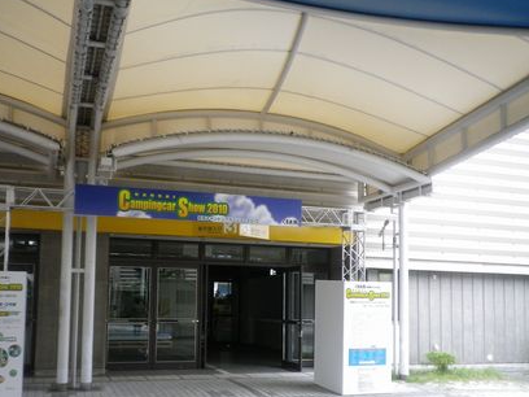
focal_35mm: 36
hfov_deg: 51.2
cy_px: 244
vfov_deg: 39.4
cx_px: 228
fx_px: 550
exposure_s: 1/50
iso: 160
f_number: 3.5
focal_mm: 5.05
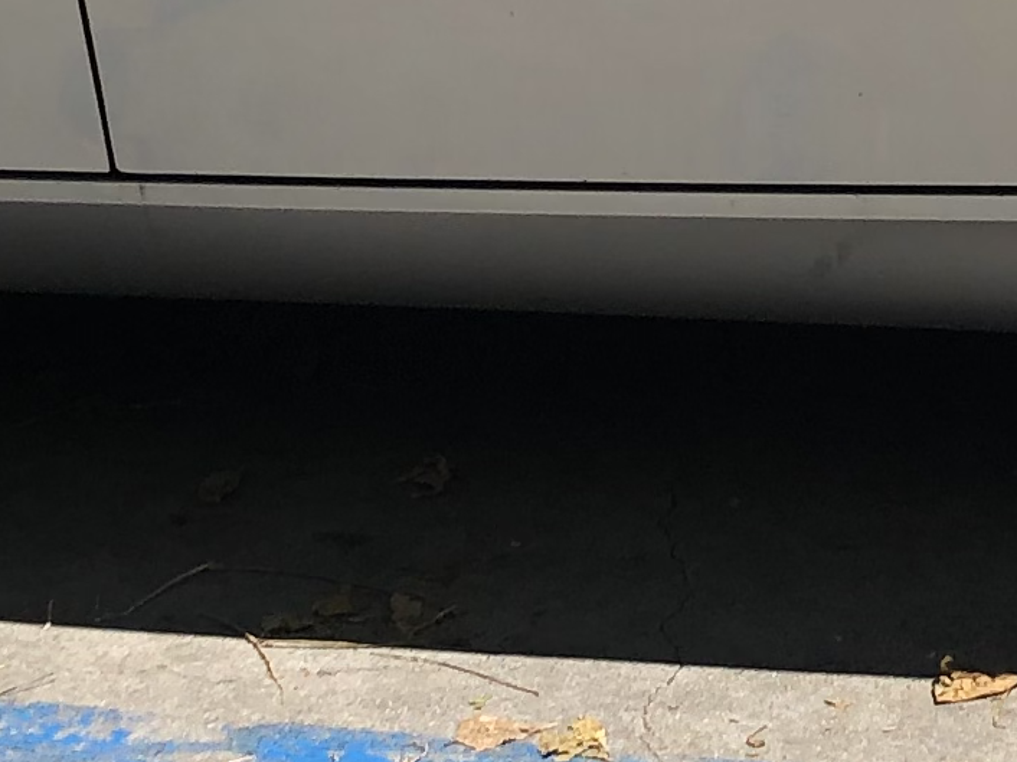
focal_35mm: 160
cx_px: 1392
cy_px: -196
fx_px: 4699
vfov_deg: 9.1
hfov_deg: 11.9
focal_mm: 3.99
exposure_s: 1/1279
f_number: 1.8
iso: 20
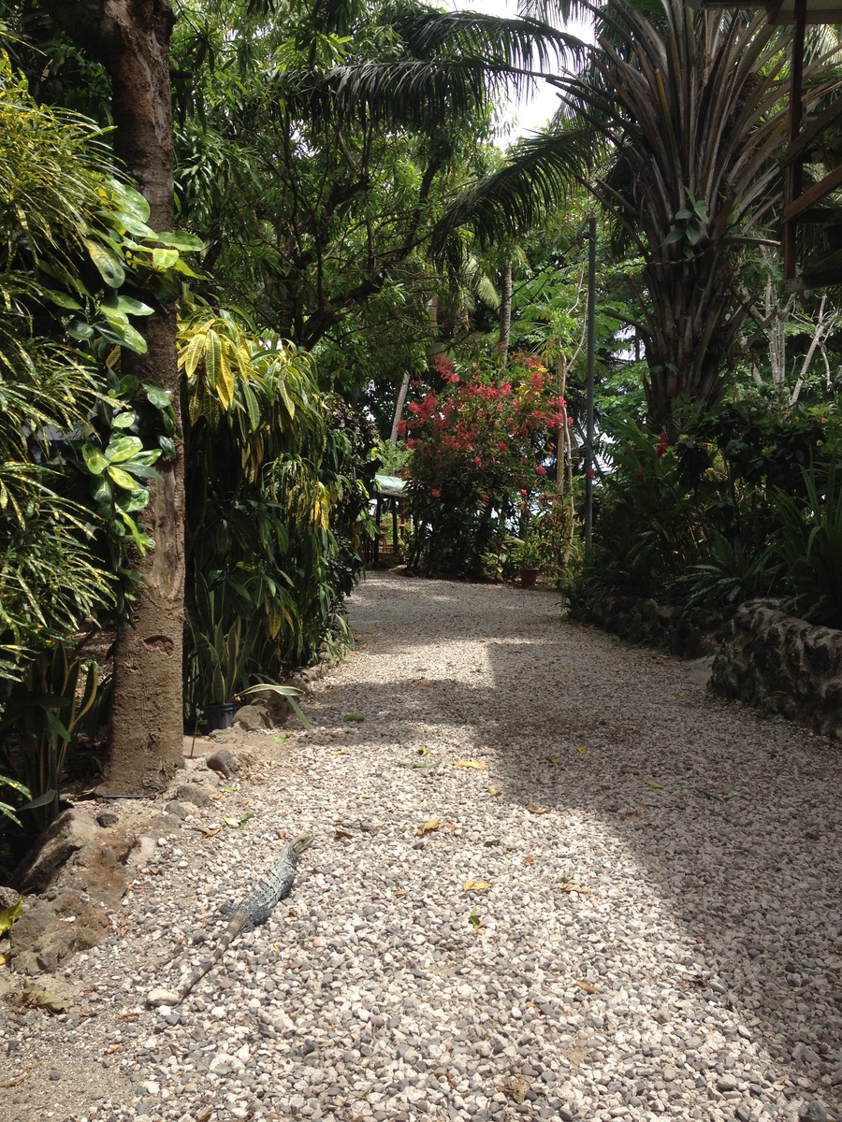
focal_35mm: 35
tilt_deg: -6.9
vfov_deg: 52.6
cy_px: 561
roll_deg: +0.4
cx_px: 421
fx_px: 1135
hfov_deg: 40.7
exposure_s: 1/557
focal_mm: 4.28
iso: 50
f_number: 2.4
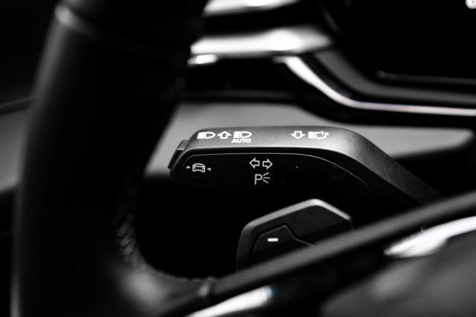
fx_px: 661
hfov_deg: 39.6
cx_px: 238
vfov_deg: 27.0
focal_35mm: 50
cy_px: 158
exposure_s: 1/160
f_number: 5
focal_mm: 50
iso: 640
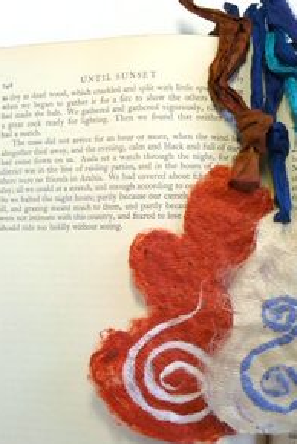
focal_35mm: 55
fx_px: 679
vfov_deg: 36.2
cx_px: 262
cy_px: 227
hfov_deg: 24.1
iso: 100
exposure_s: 1/80
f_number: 3
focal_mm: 5.6
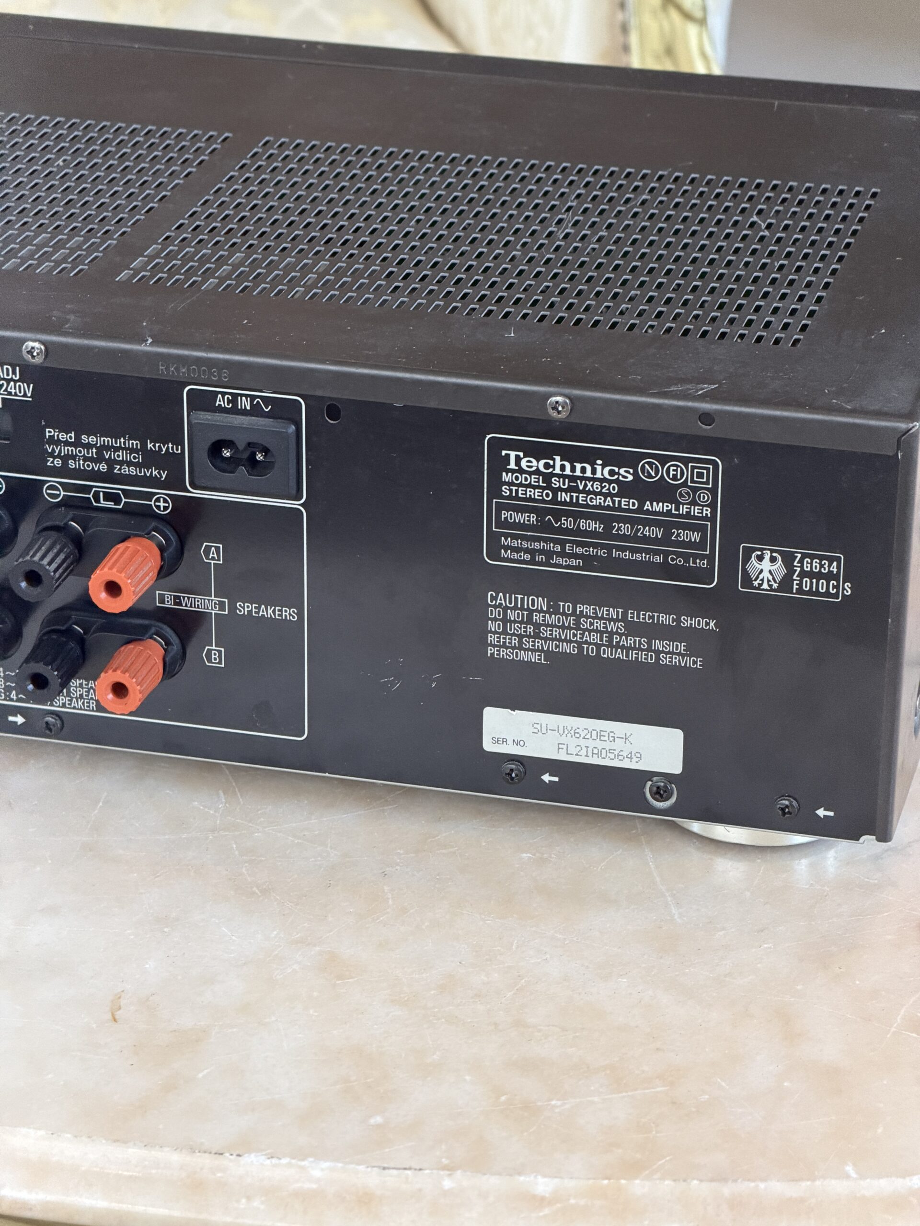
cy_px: 613
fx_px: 3544
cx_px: 460
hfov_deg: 14.8
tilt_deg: -24.6
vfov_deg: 19.6
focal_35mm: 100
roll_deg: -1.1
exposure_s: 1/111
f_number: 2.8
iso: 400
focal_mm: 16.89
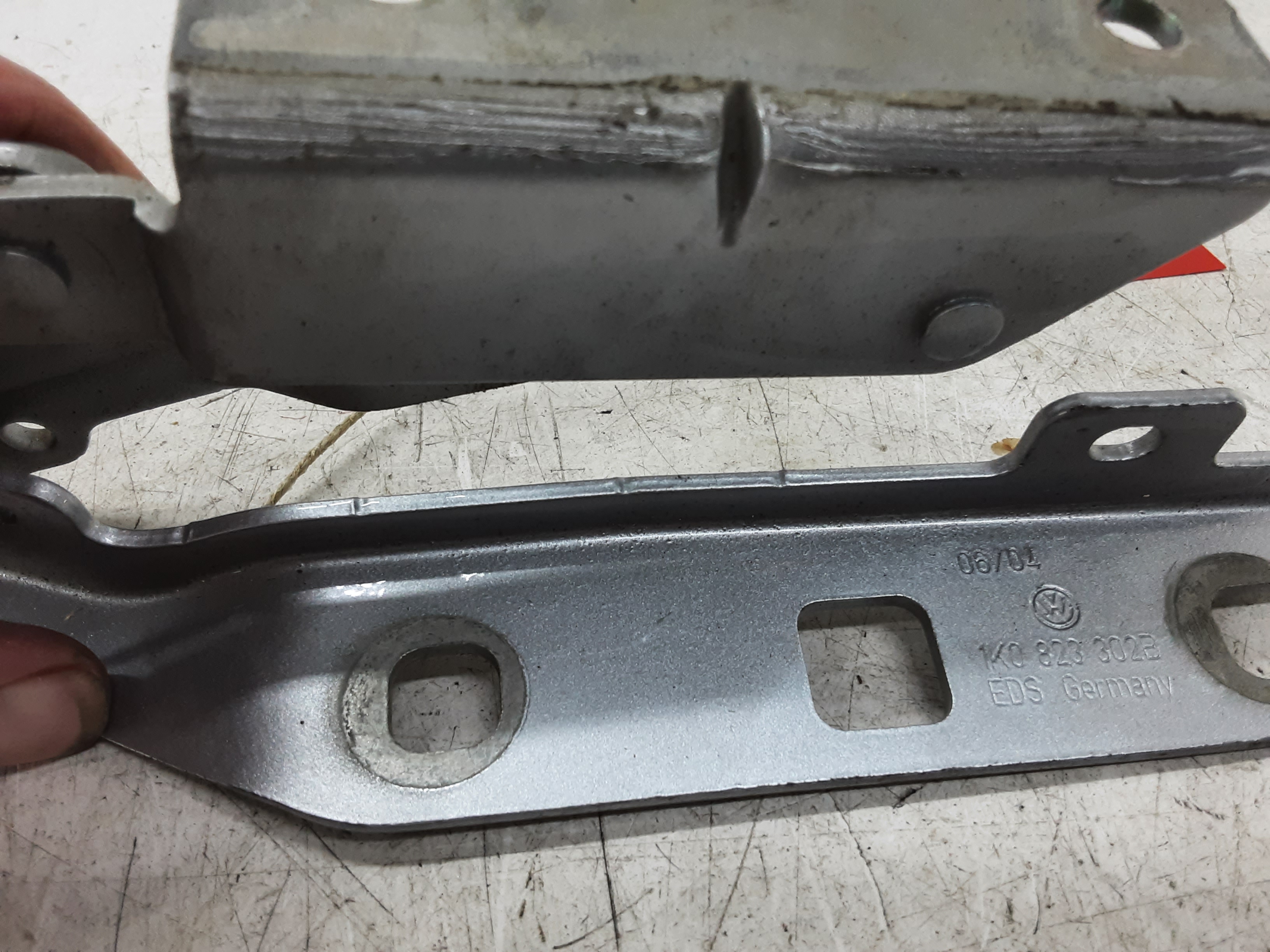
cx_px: 635
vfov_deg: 51.4
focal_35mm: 27
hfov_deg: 65.3
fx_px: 991
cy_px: 476
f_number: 1.9
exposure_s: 1/50
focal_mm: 2.91
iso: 100
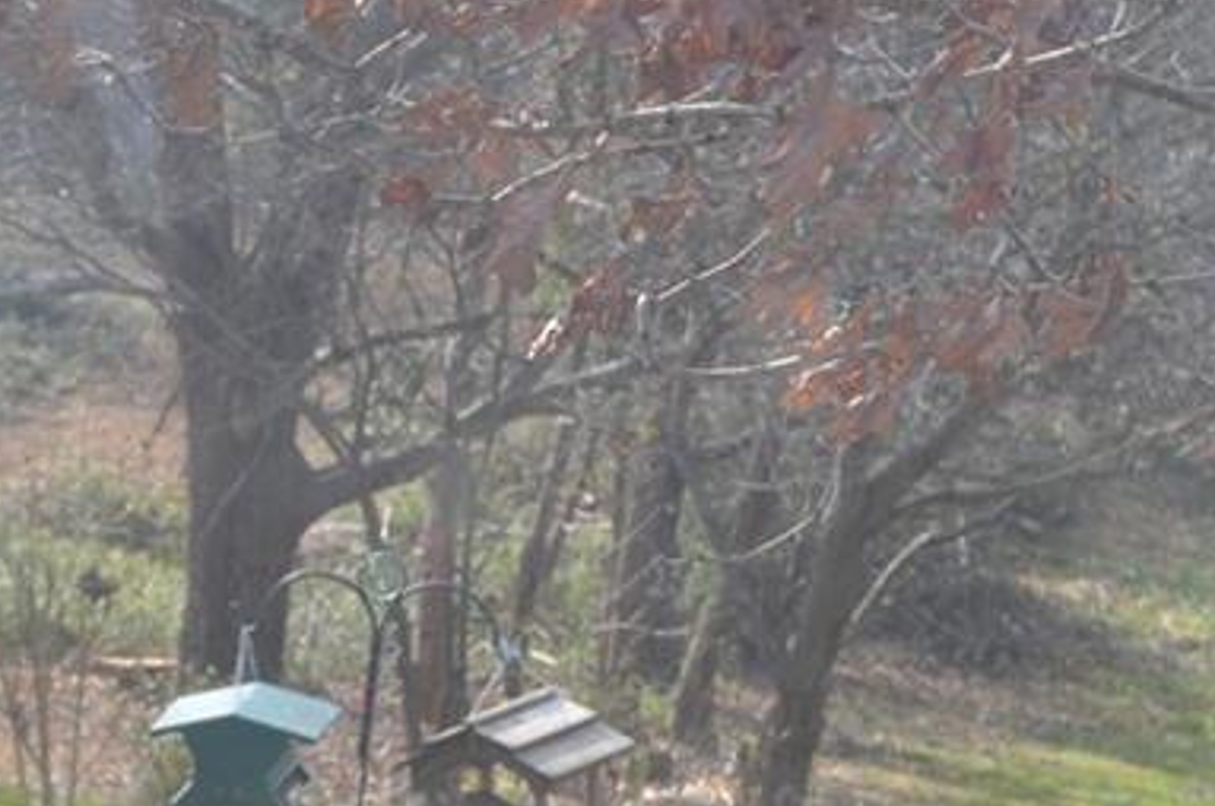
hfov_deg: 14.5
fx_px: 4728
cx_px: 152
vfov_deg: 9.7
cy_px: 571
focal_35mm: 140
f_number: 5.6
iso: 125
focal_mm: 35
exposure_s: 1/125
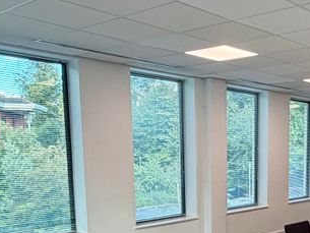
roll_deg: +0.7
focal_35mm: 51
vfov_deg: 27.3
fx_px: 457
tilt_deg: -8.1
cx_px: 245
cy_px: 220
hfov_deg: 36.3
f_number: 2.2
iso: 100
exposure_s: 1/100
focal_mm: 2.22
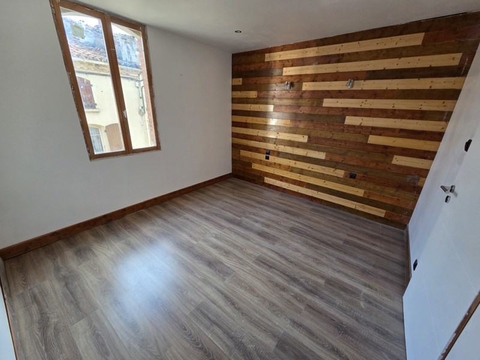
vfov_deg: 89.9
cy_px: 180
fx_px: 180
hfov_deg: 106.2
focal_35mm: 13
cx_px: 240
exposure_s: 1/100
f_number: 2.2
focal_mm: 2.2
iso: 160
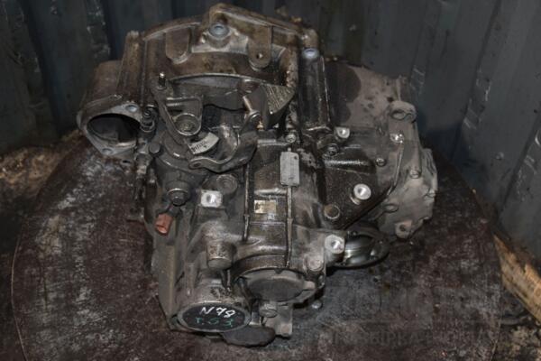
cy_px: 180
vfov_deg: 22.6
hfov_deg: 33.4
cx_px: 270
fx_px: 902
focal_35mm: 60
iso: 800
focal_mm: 40
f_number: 4.8
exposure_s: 1/60
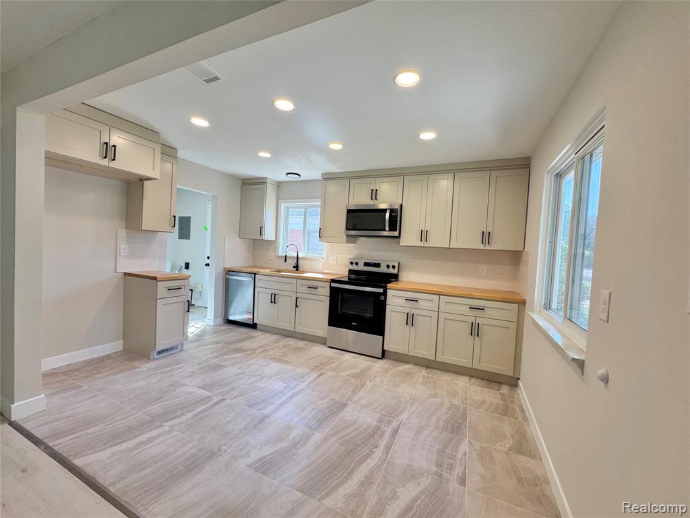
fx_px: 279
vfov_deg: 85.7
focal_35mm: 14
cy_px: 259
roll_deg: -4.1
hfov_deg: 102.1
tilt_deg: -2.5
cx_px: 345
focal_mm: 2.22
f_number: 2.2
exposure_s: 1/120
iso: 80
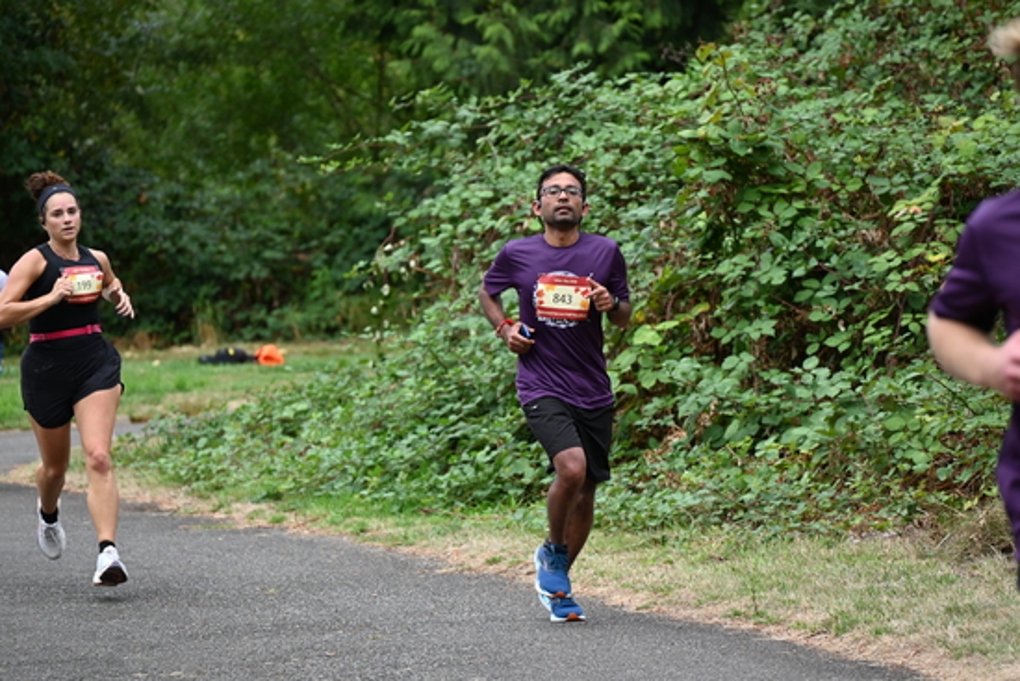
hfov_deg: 10.3
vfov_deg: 6.9
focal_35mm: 200
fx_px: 5668
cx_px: 510
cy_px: 340
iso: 400
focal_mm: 200
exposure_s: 1/320
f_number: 6.3
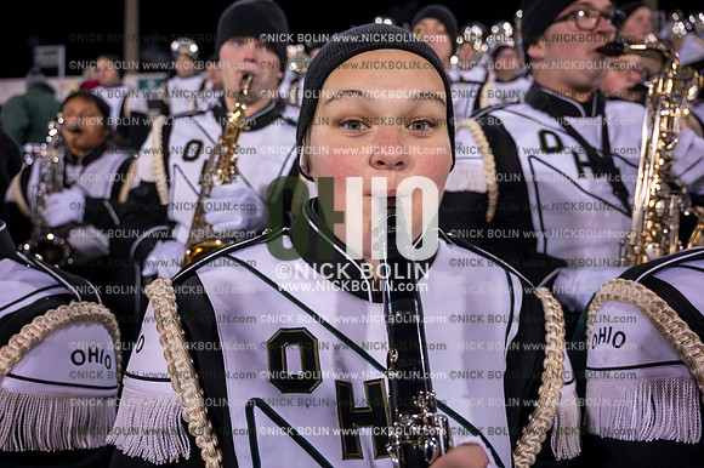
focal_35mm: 24
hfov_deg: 73.8
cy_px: 234
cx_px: 352
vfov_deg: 53.1
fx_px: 469
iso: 3200
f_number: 4
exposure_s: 1/640
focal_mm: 24
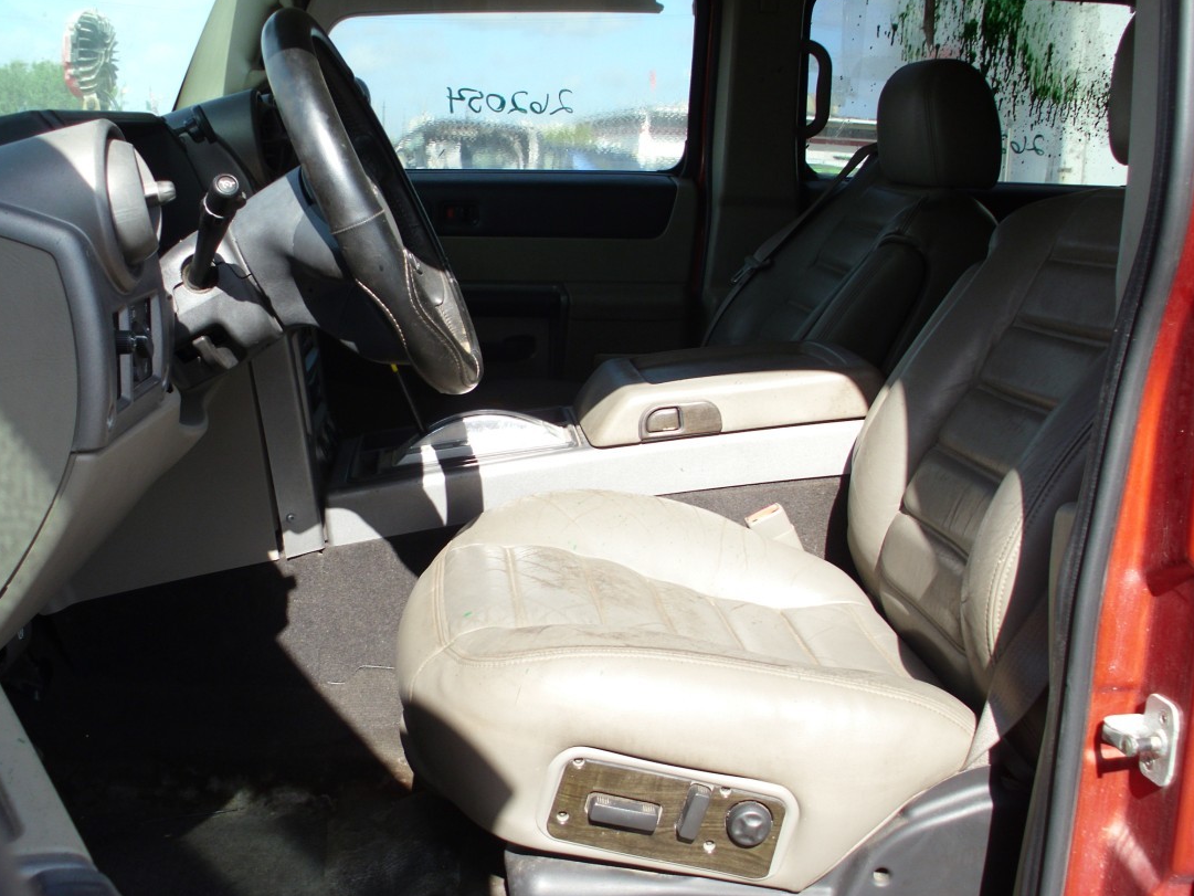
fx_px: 1552
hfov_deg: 42.1
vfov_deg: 32.2
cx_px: 603
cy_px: 464
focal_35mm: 45
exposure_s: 1/279
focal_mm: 6.3
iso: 50
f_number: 2.9
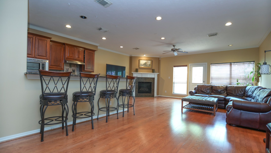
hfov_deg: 99.4
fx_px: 115
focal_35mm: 16
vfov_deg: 67.0
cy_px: 83
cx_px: 137
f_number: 3.5
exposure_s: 1/15
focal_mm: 10
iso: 125
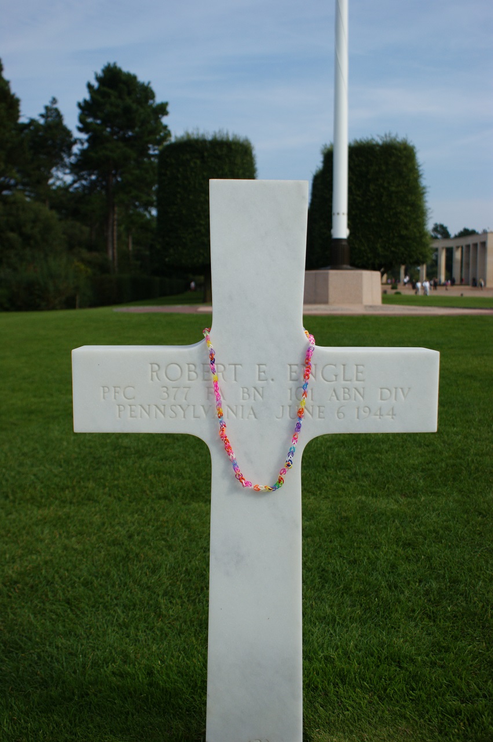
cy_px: 371
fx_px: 679
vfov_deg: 57.3
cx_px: 246
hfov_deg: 39.9
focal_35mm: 33
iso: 200
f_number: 4.5
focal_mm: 22
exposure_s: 1/2500
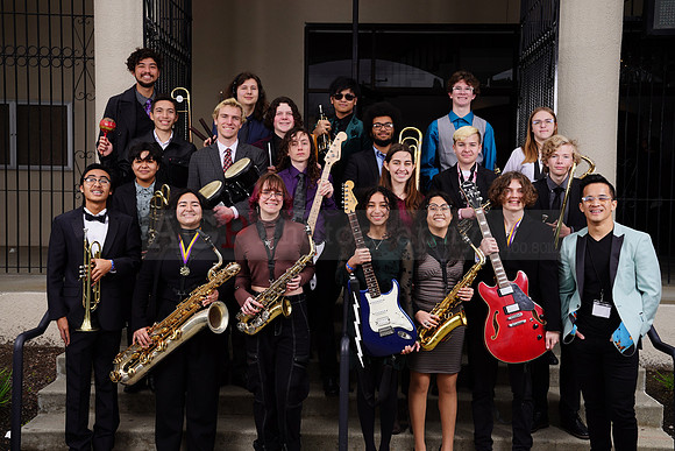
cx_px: 338
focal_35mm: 44
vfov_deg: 30.5
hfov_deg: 44.5
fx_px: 825
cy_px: 226
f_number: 8
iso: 100
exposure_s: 1/200
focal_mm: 44
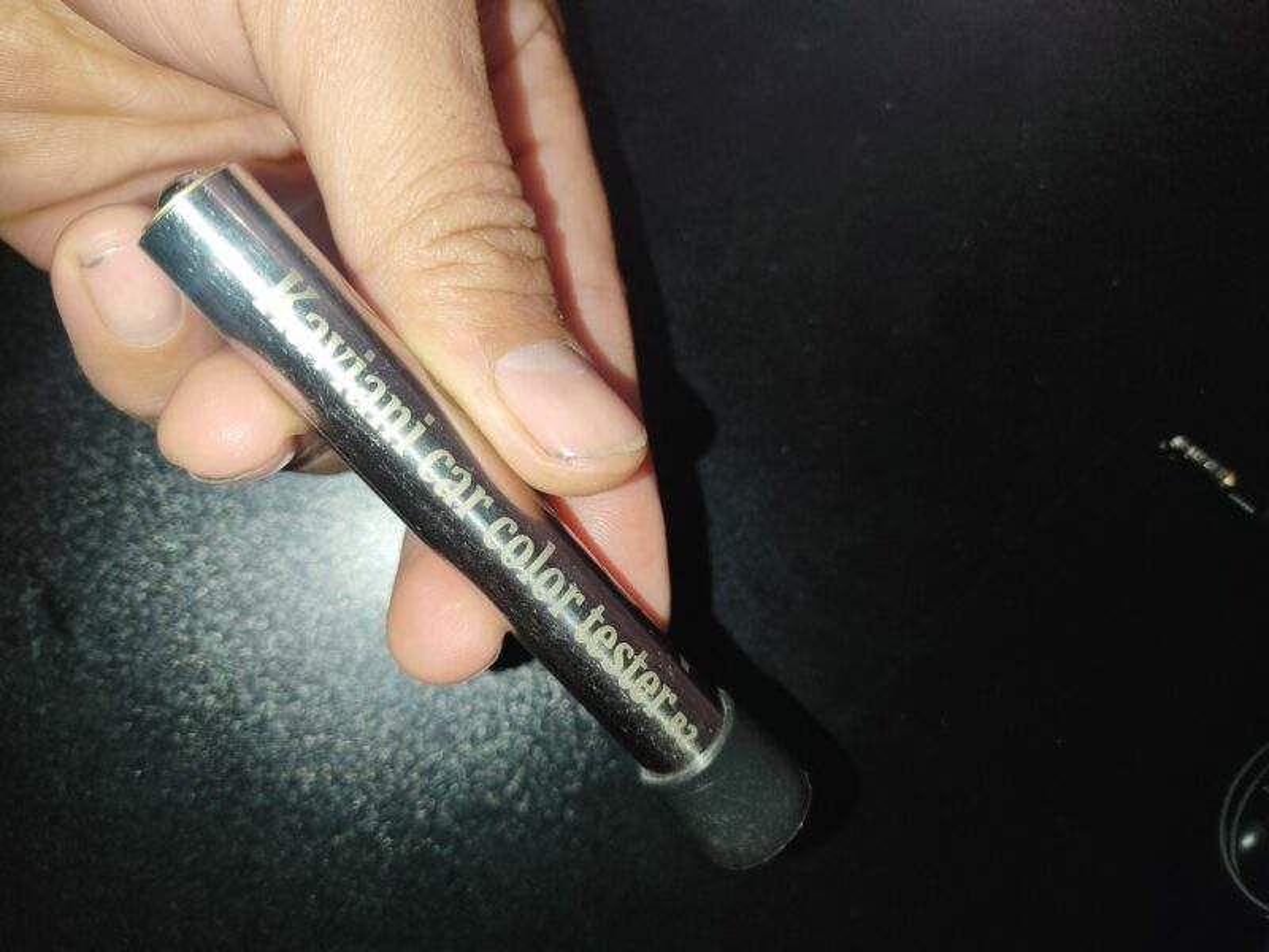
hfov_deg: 67.3
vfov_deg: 53.1
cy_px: 476
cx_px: 634
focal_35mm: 26
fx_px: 953
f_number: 1.79
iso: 162
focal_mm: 4.74
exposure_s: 1/33
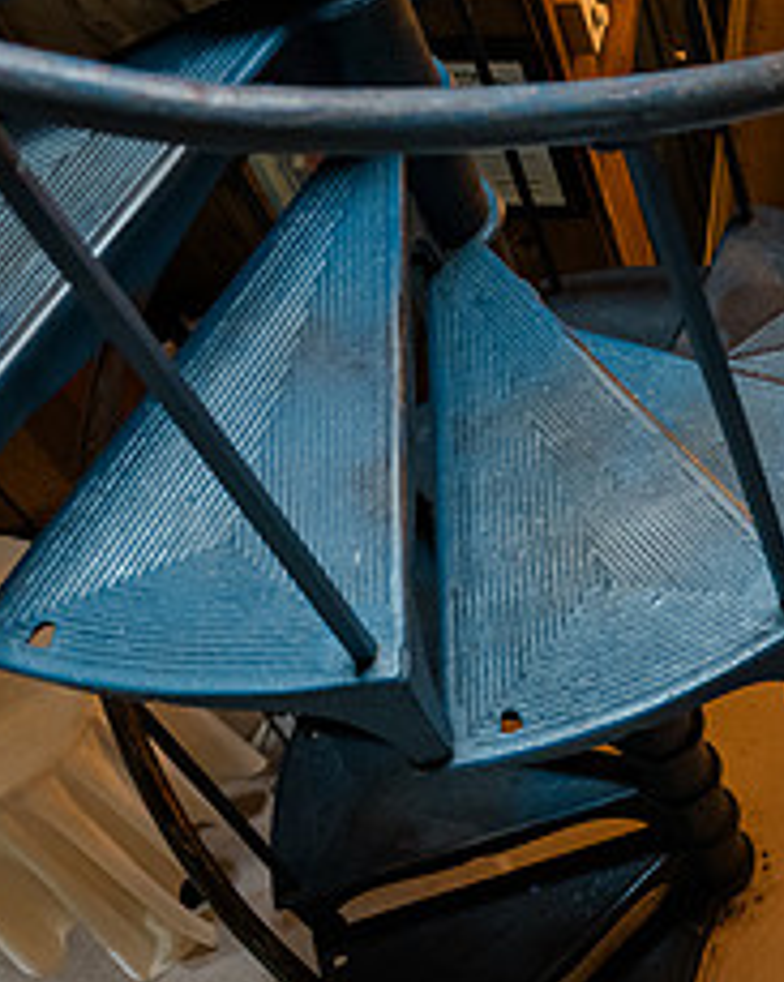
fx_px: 1887
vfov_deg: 29.1
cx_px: 1107
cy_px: 587
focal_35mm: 65
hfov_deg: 20.7
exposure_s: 1/80
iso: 2000
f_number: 2.8
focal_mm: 24
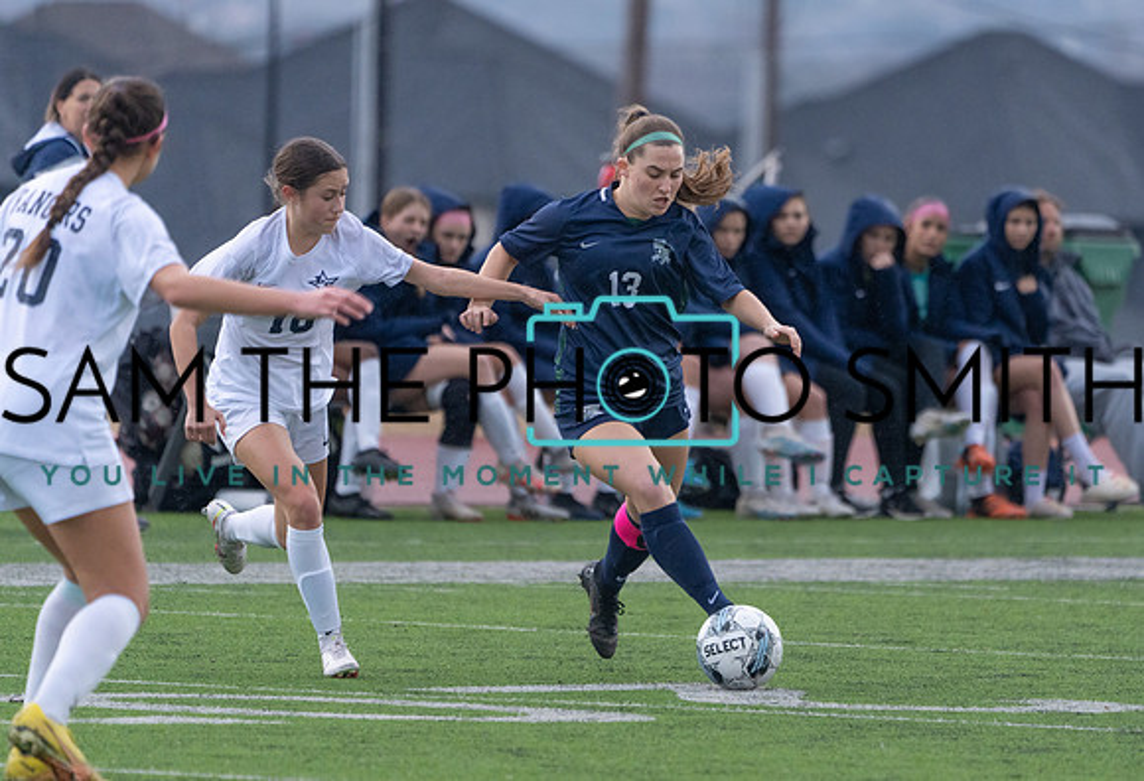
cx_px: 720
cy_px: 381
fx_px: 15994
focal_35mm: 500
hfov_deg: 4.1
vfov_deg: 2.8
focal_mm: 400
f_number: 5.6
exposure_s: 1/1250
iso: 2000
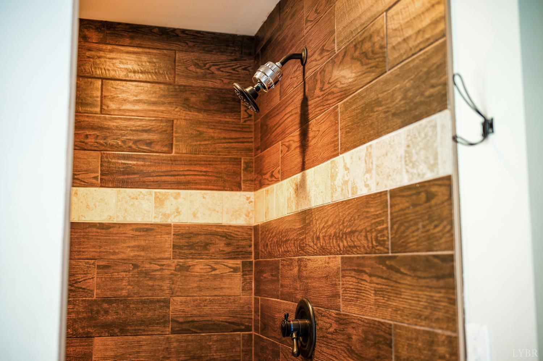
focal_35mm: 40
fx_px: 603
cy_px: 180
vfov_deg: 33.3
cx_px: 272
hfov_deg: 48.5
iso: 800
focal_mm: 40
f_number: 2.5
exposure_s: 1/60
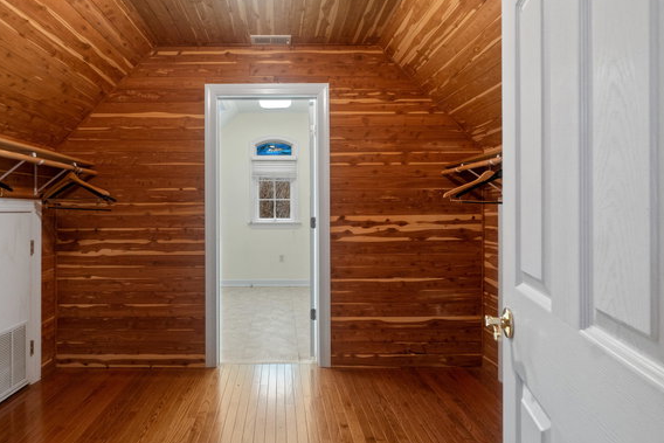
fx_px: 351
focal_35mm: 19
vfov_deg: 64.5
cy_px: 207
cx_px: 279
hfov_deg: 86.2
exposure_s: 1/2
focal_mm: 10
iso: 400
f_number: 8
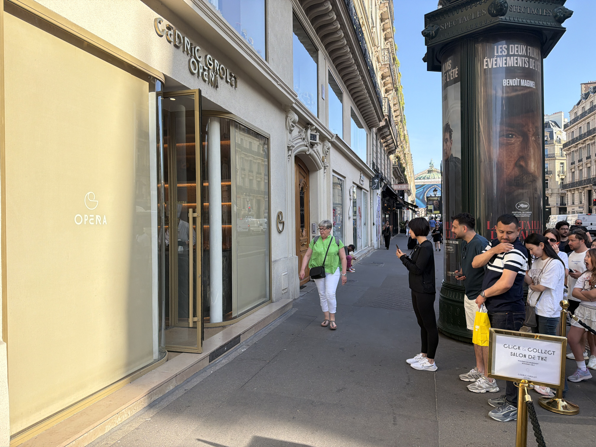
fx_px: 413
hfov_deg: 71.6
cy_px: 224
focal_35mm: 24
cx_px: 298
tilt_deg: -1.3
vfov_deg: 56.8
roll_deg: +1.1
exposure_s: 1/2370
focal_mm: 6.76
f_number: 1.78
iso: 100
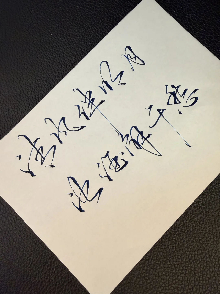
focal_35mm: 25
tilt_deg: -83.5
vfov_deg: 69.4
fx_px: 212
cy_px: 147
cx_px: 110
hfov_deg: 54.9
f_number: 2.2
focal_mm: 2.22
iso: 250
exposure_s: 1/50
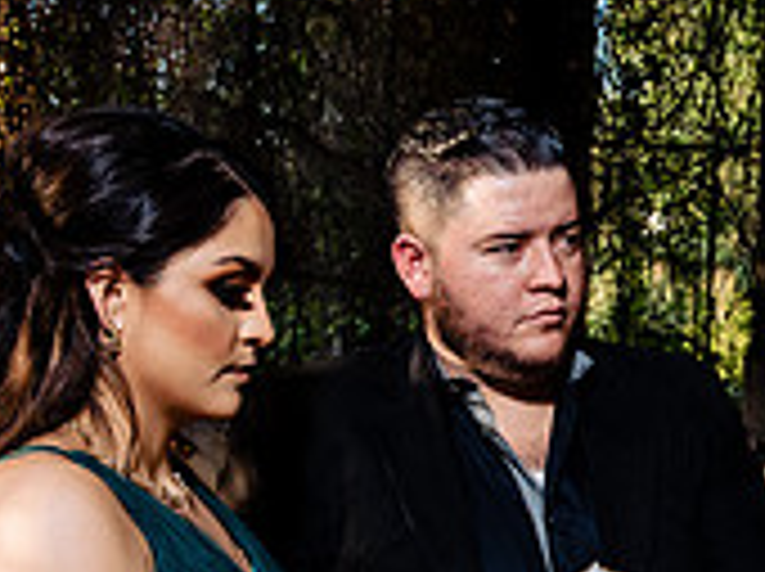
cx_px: 891
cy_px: 367
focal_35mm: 105
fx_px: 2317
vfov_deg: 14.0
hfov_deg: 17.9
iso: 800
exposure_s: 1/200
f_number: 7.1
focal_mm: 32
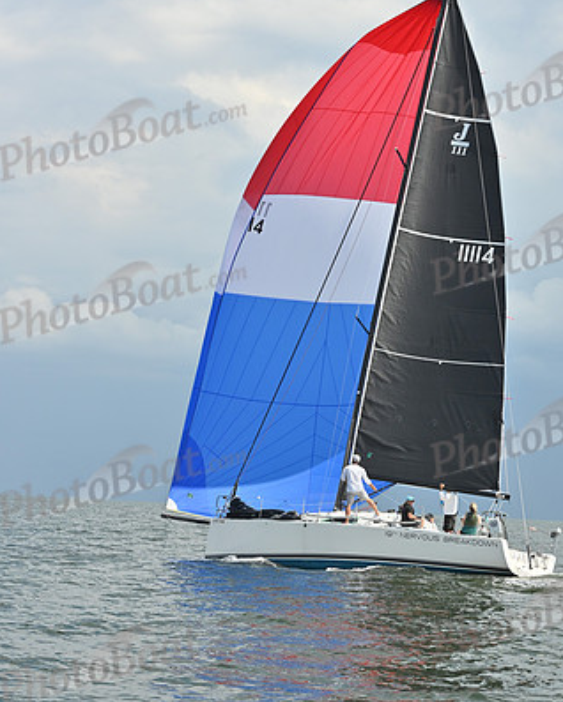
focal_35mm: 96
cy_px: 366
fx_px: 1998
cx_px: 339
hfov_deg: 16.0
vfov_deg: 20.0
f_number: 7.1
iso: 320
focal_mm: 70
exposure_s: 1/1250
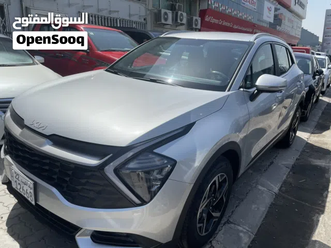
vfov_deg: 53.1
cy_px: 124
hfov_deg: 67.3
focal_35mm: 26
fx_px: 249
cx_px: 166
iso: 32
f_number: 1.6
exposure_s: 1/6494
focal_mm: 4.2
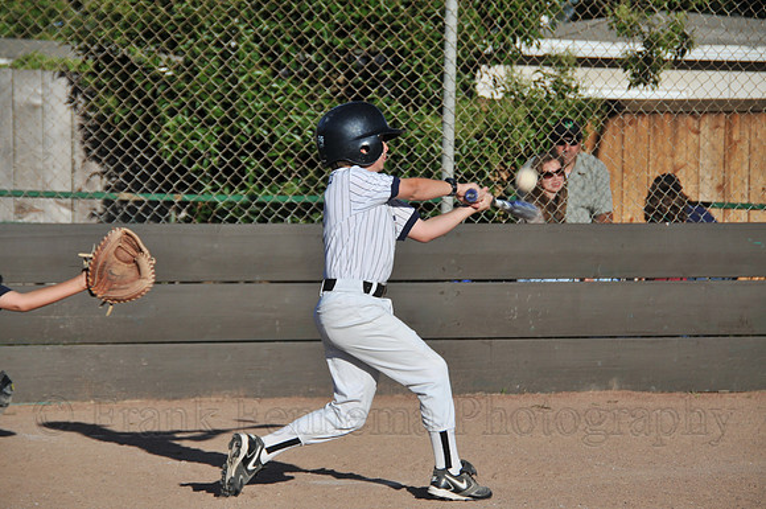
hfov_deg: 13.1
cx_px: 383
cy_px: 254
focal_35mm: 158
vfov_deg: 8.7
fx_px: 3347
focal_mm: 105
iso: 200
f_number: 5.6
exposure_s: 1/500
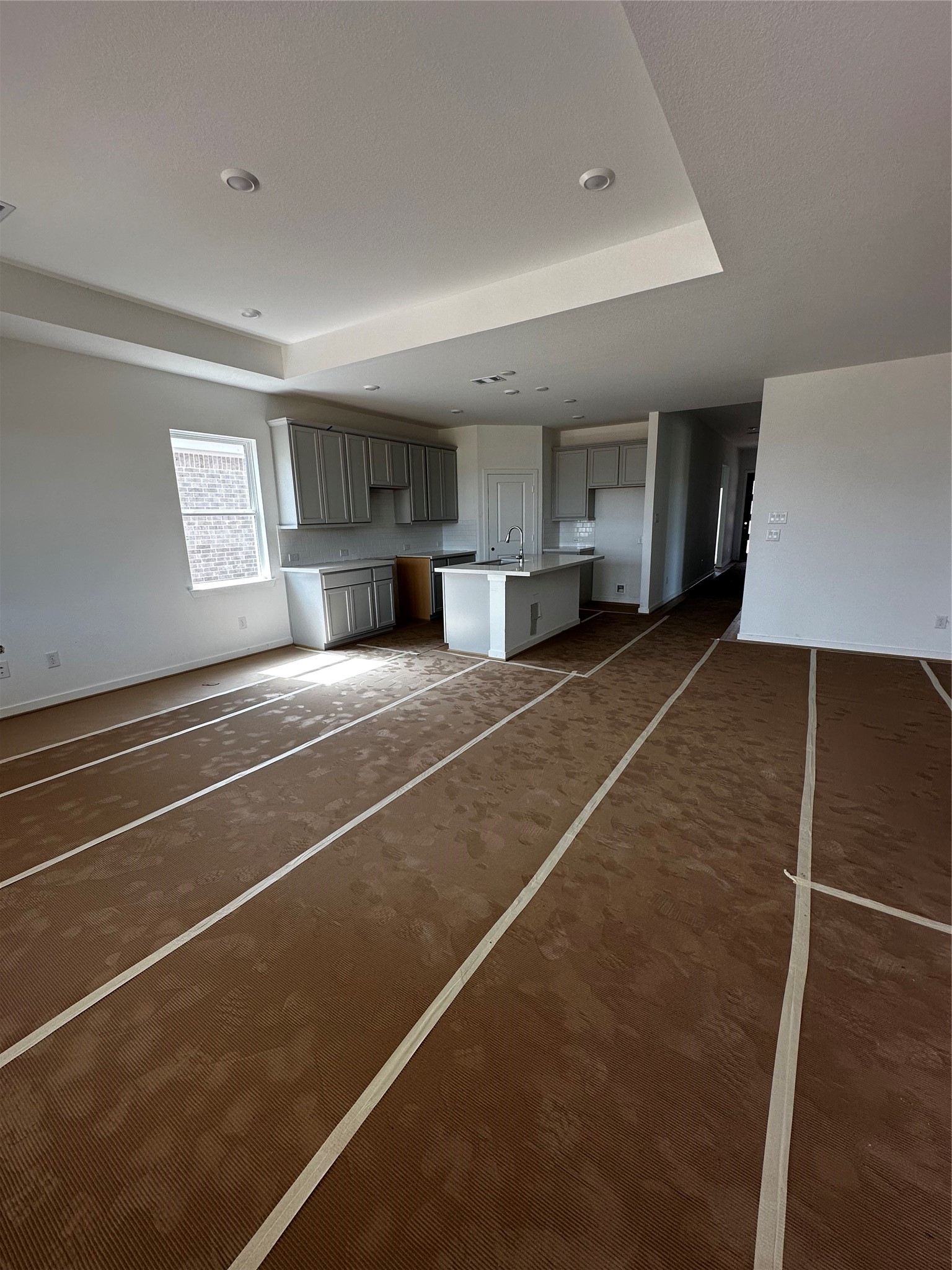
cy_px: 635
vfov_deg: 102.1
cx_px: 476
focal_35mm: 14
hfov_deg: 85.7
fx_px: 513
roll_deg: +0.7
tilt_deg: -12.8
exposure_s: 1/99
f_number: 2.2
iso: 80
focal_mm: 2.22
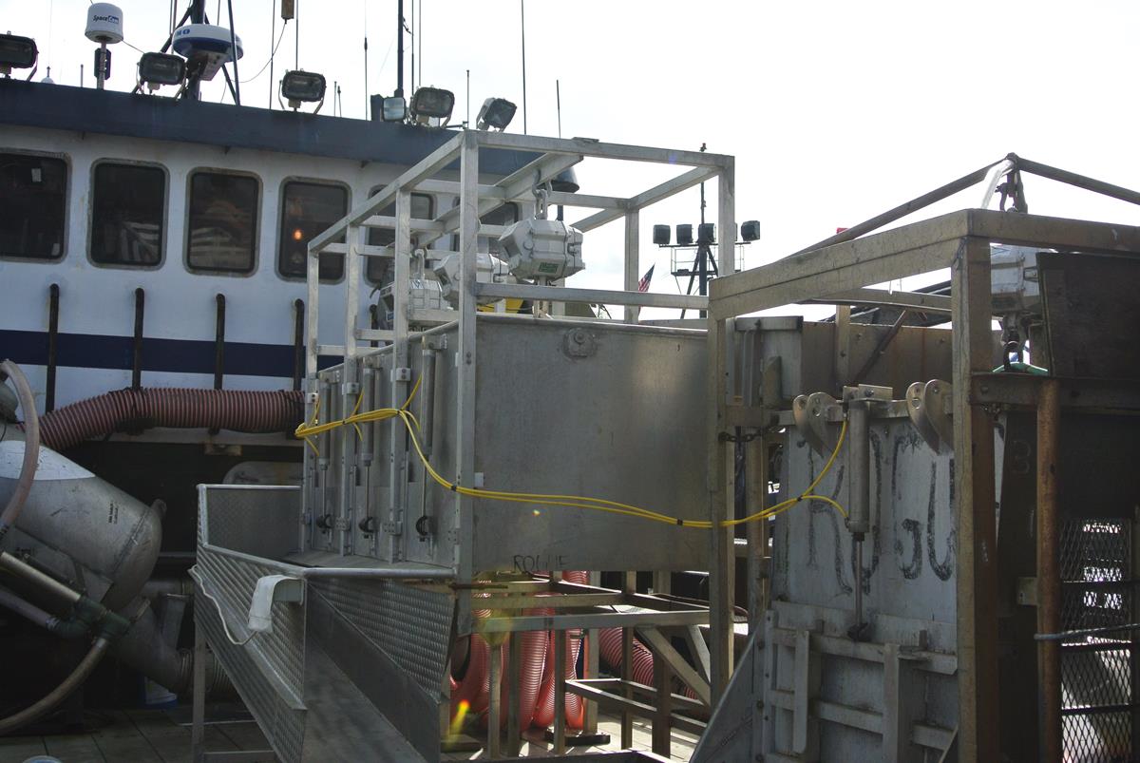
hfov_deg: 43.6
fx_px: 1427
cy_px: 382
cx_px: 570
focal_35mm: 45
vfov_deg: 29.9
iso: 100
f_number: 5
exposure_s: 1/800
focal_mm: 16.9
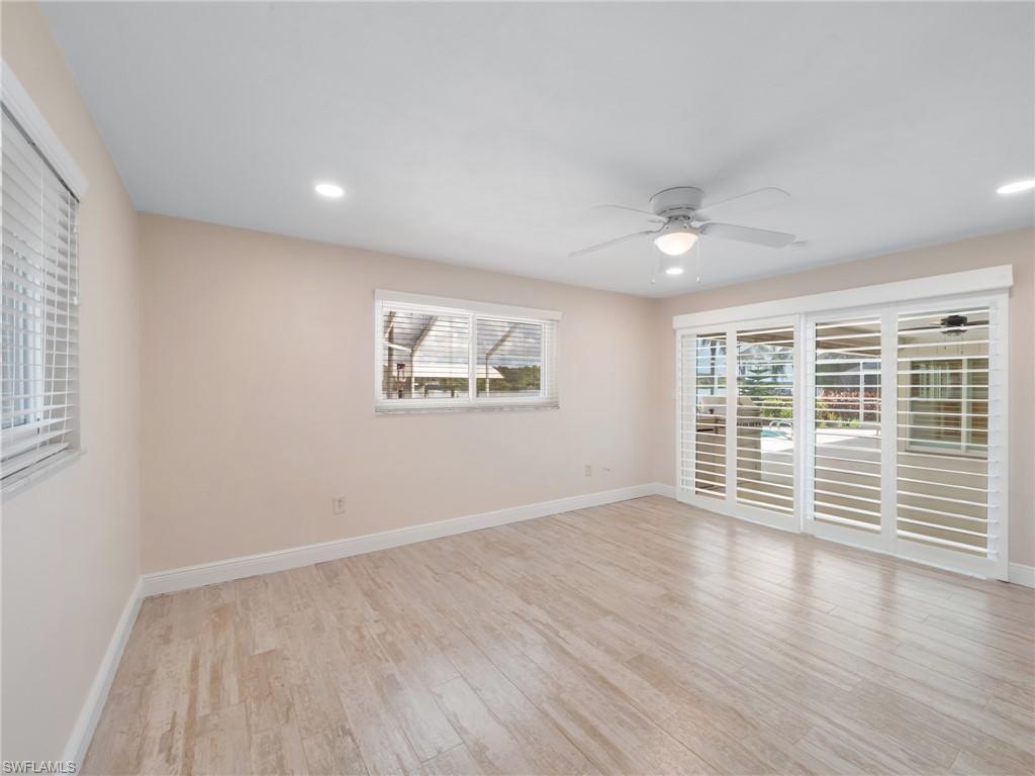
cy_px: 388
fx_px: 419
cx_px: 518
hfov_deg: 102.1
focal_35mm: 14
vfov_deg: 85.7
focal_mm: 7
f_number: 7.1
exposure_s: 1/10
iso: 200
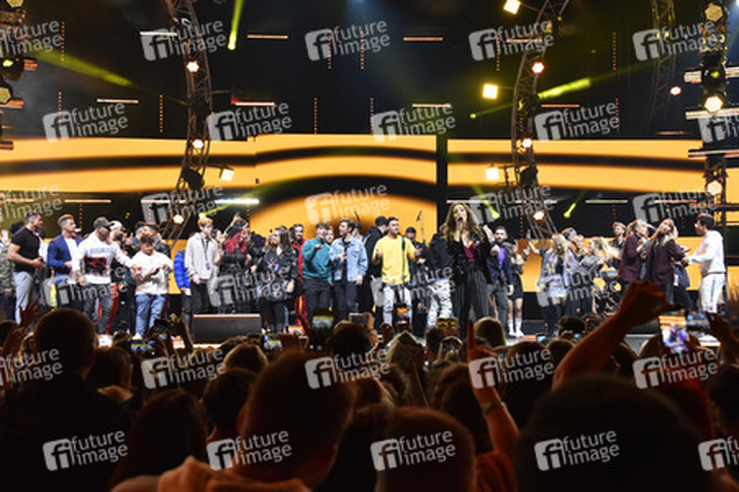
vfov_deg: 27.0
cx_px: 370
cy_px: 246
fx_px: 1026
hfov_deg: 39.6
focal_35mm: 50
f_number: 5.6
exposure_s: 1/125
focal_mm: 50
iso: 1600
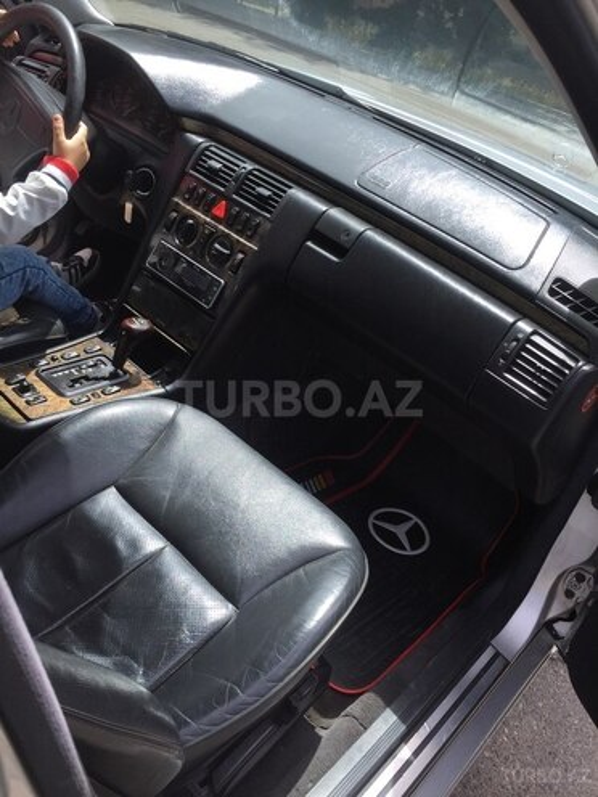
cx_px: 299
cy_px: 398
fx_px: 668
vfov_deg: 61.7
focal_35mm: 29
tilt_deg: -24.2
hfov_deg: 48.2
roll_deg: -17.0
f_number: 2.2
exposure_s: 1/824
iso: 32
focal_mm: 4.15
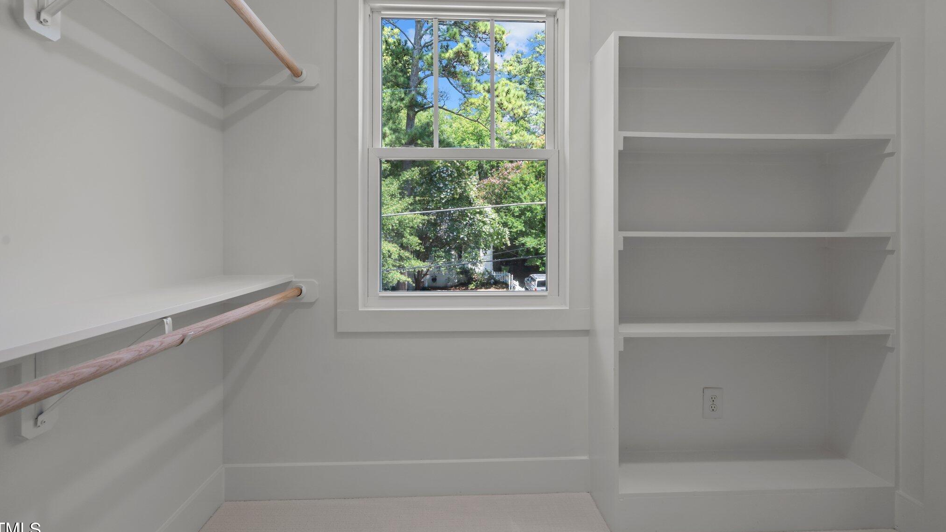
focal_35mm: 17
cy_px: 239
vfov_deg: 63.8
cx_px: 471
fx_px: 426
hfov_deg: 95.9
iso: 400
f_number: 8
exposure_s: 1/10
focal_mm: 16
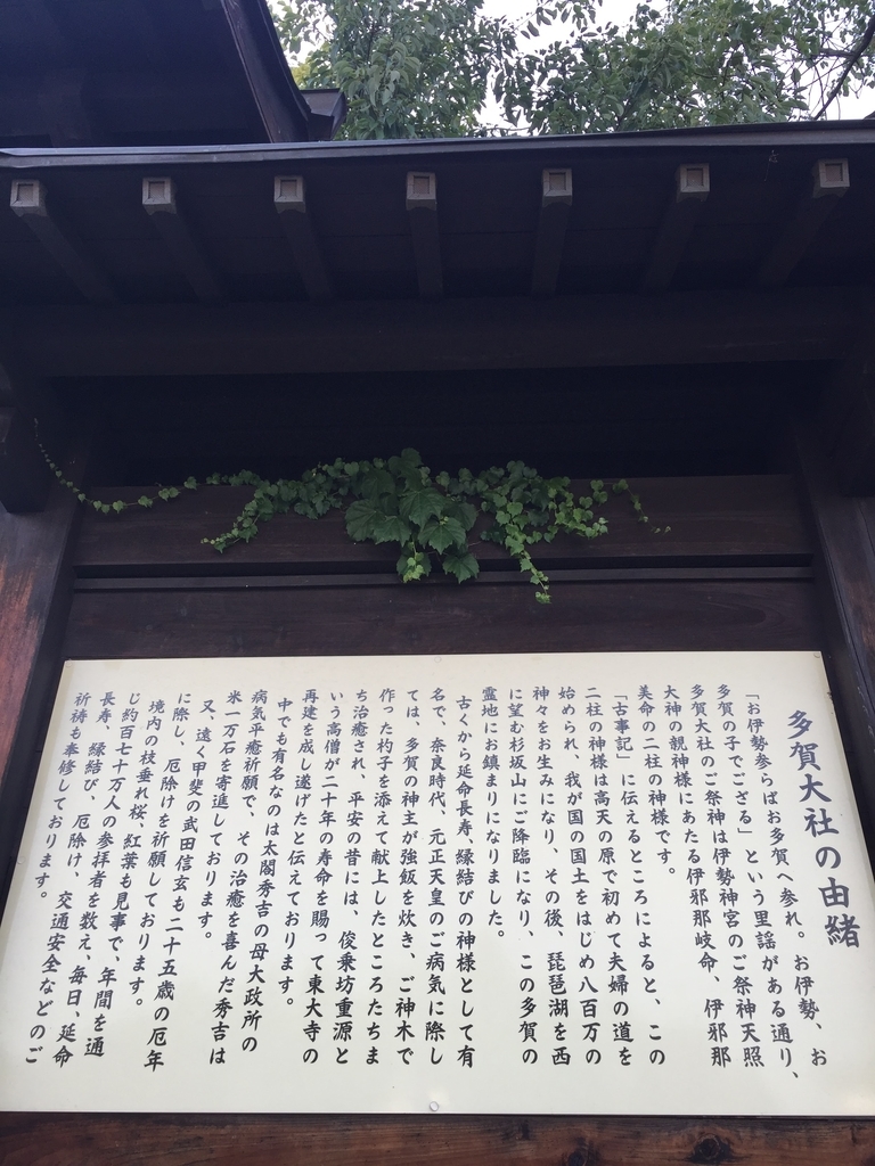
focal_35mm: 29
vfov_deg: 61.7
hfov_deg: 48.2
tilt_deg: +32.8
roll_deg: -0.5
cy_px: 583
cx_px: 438
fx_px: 977
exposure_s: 1/163
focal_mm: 4.15
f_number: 2.2
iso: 32
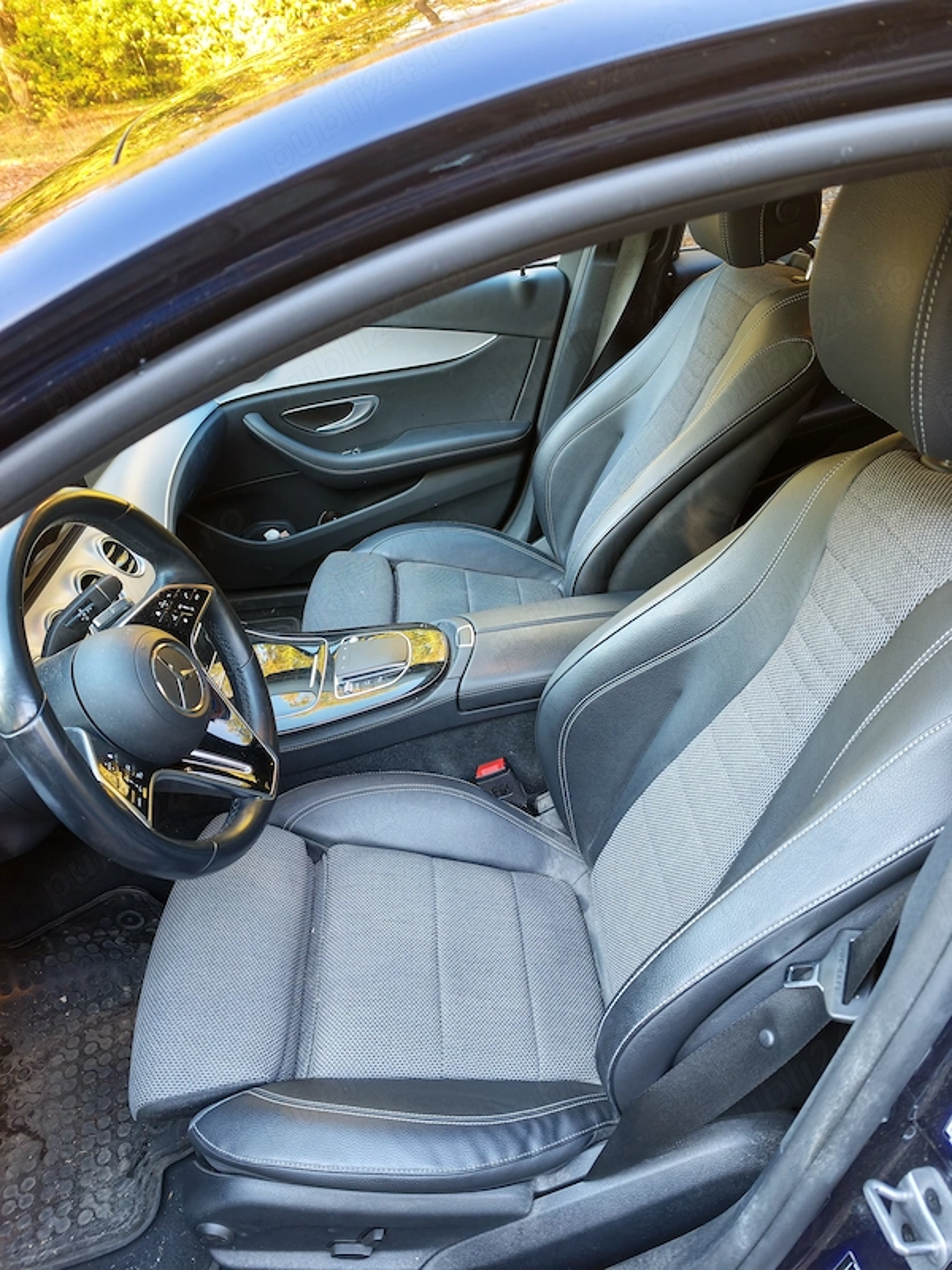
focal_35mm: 23
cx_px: 476
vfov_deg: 73.9
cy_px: 635
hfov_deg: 58.9
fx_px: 843
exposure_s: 1/100
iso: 125
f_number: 1.67
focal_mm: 6.62
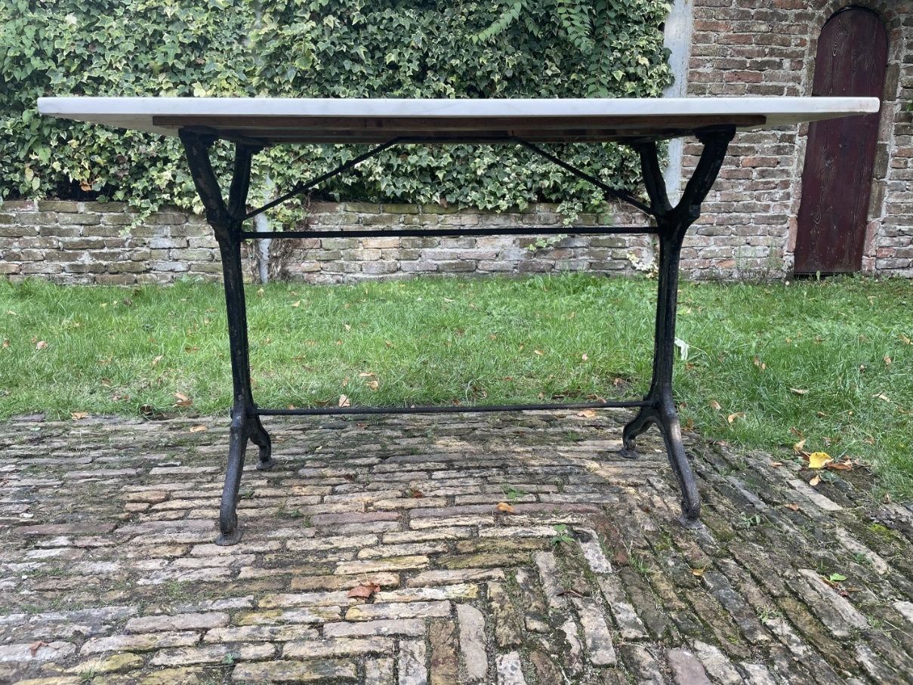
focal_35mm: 26
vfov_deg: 53.1
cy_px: 342
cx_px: 456
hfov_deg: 67.3
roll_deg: -0.2
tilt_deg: -13.1
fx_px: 686
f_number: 1.6
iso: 32
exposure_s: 1/121
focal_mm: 4.2
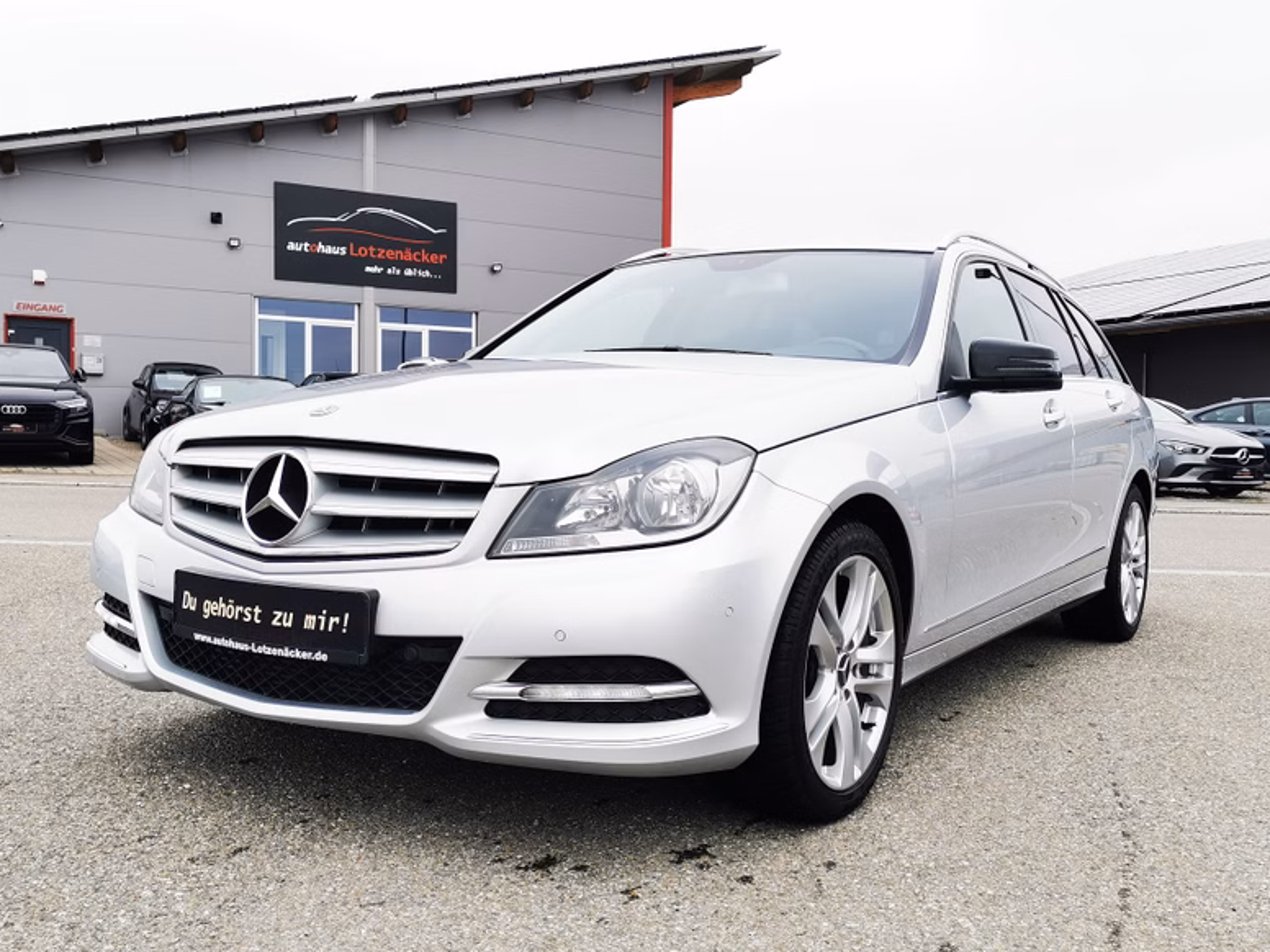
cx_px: 630
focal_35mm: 34
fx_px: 1247
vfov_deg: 41.8
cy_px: 479
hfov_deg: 54.0
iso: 50
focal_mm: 5.58
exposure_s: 1/830
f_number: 1.8
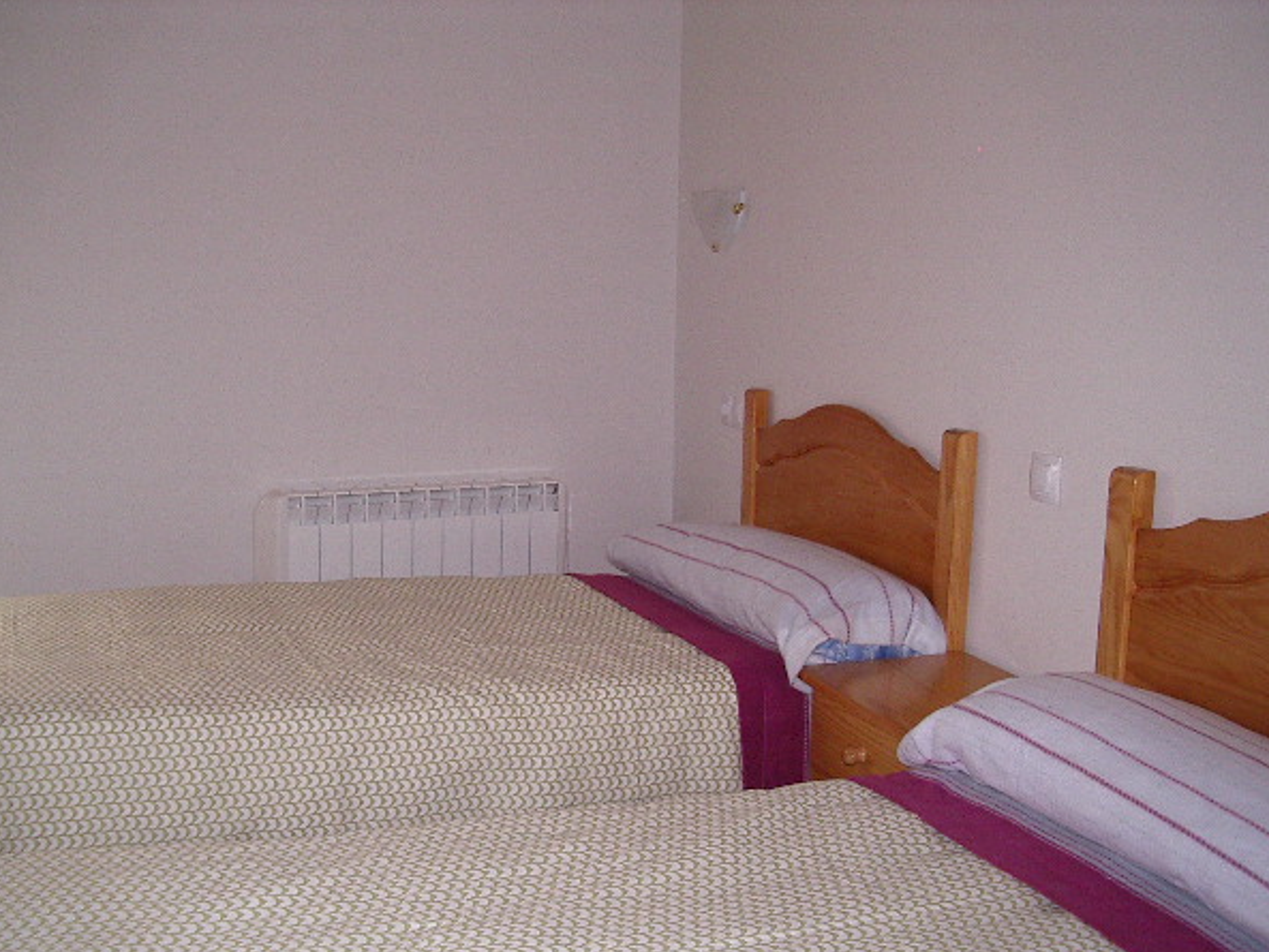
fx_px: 1503
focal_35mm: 41
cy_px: 511
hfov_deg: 45.7
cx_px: 601
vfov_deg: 35.1
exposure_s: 1/60
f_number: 2.6
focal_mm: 5.8
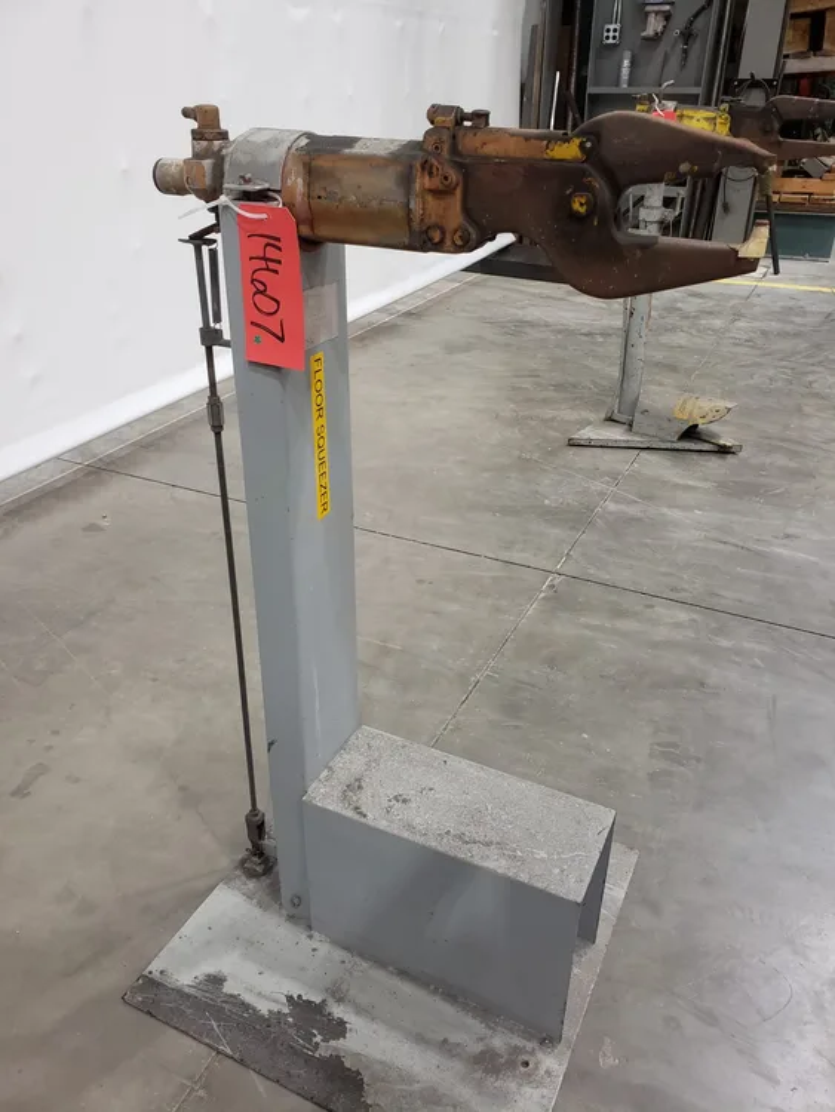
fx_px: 836
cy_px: 556
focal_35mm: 26
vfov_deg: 67.3
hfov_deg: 53.1
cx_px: 418
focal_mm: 4.3
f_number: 2.4
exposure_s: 1/20
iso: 250
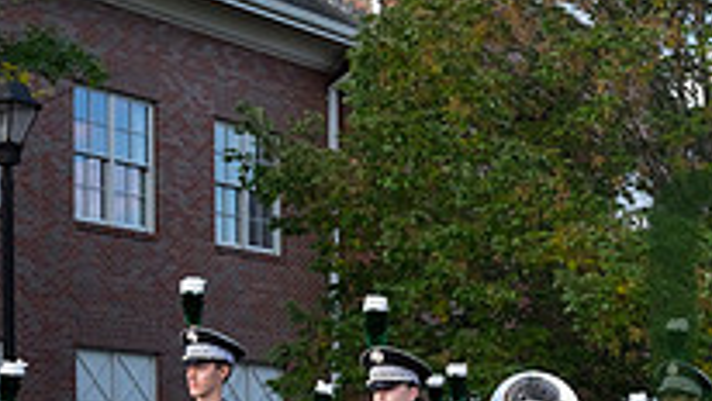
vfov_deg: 10.0
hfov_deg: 16.8
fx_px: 2285
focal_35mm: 121
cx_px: 909
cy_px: 334
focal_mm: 27
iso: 400
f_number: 7.1
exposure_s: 1/320
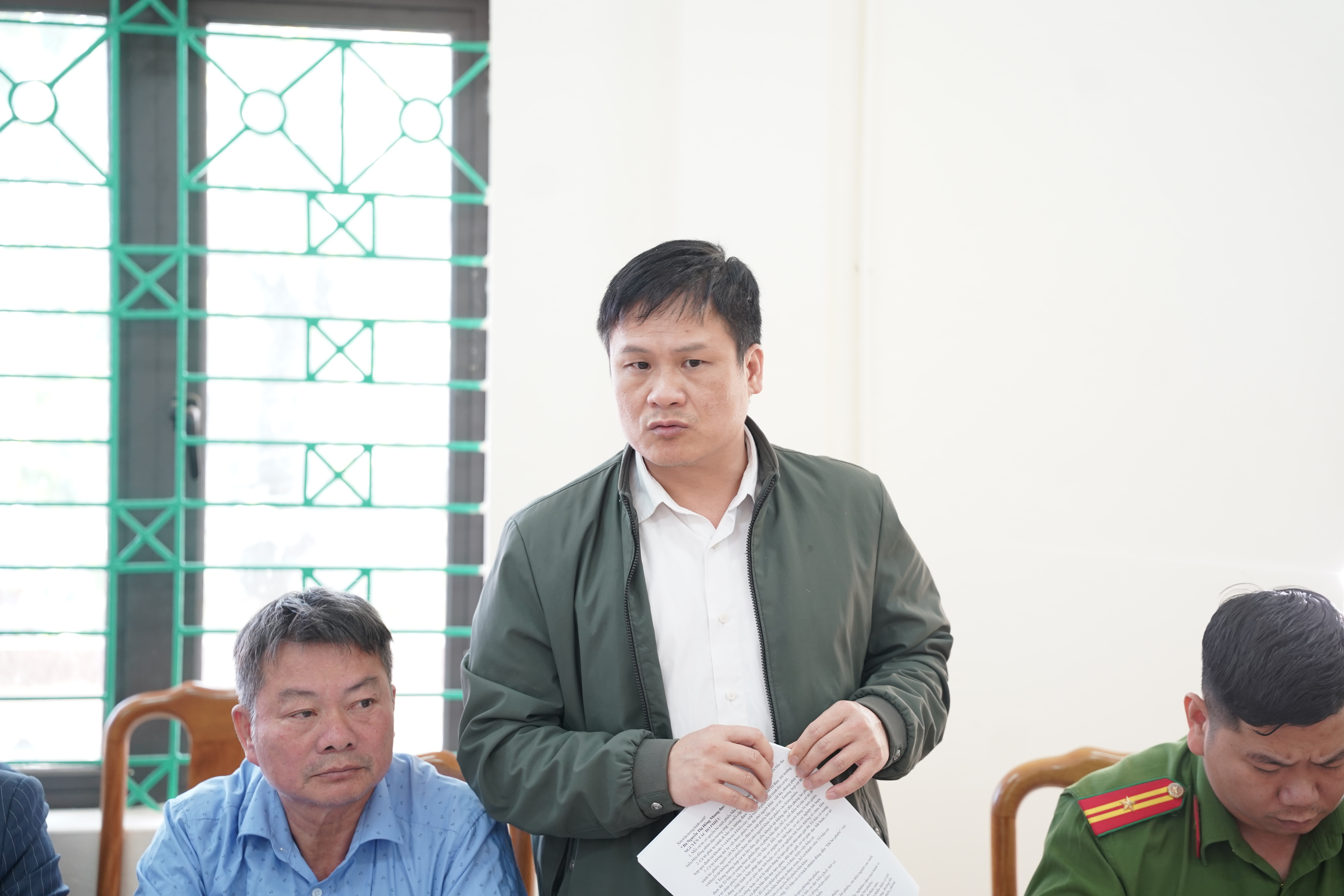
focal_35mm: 62
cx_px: 672
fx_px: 2296
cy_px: 448
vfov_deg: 22.1
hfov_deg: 32.6
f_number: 2.8
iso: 1000
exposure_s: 1/100
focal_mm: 61.5
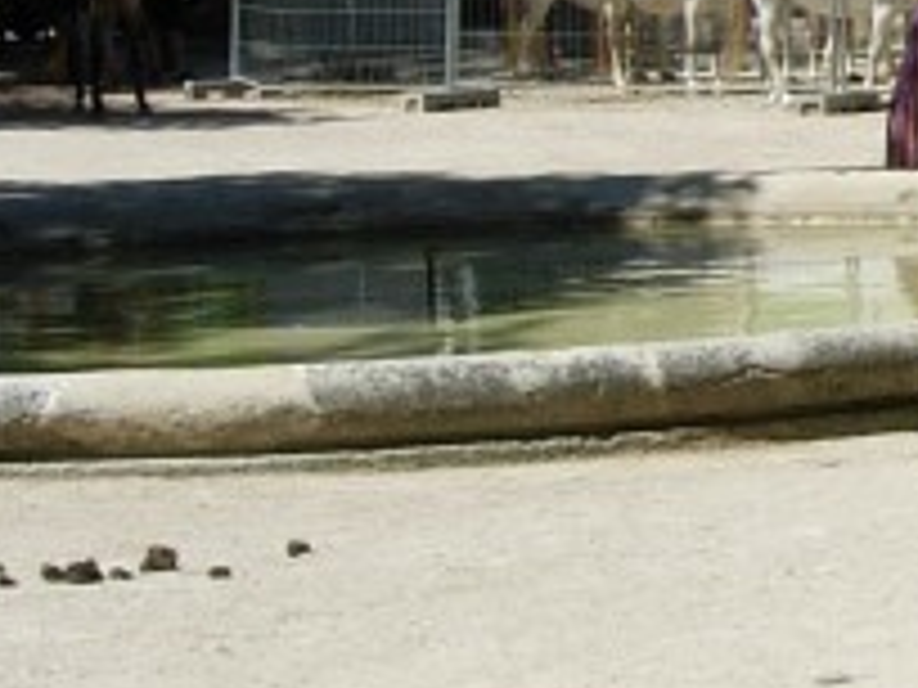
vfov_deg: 9.9
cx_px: 1706
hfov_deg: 12.1
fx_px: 3951
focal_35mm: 149
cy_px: 54
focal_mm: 7.8
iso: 64
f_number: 4.8
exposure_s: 1/664
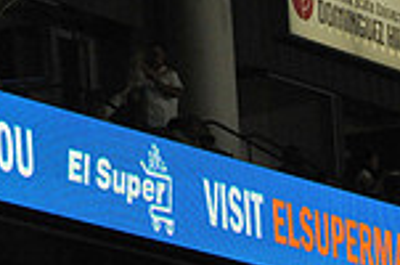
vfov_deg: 2.4
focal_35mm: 577
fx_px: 6398
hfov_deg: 3.6
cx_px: 728
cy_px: 382
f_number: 11
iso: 3200
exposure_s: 1/500
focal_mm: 150
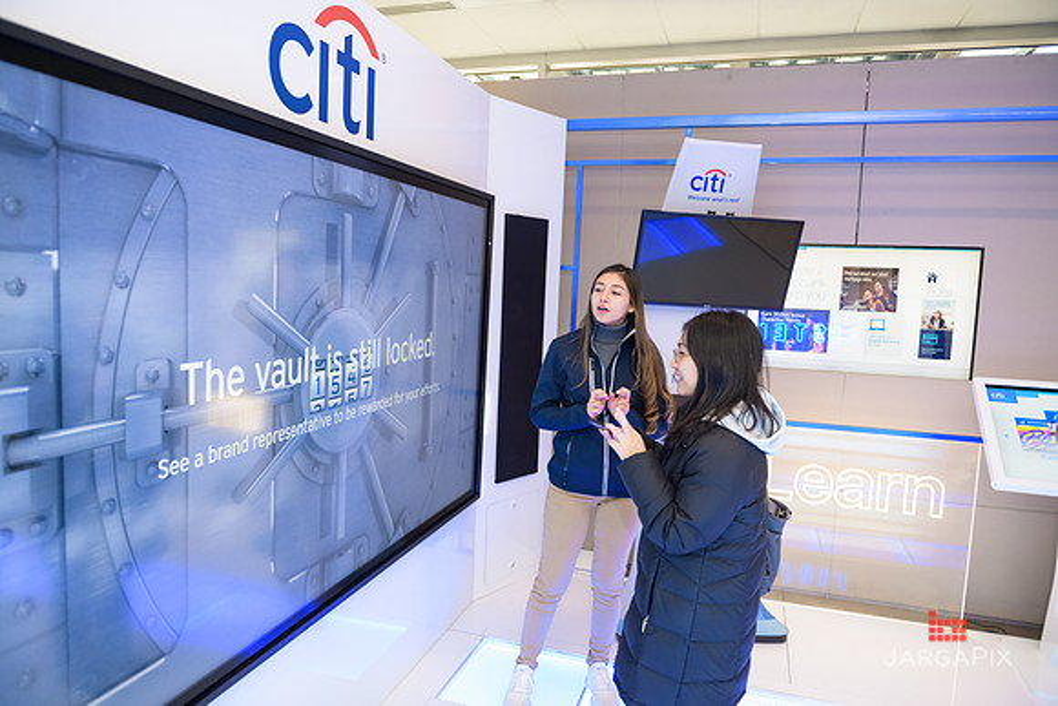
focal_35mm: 24
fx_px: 705
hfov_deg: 73.7
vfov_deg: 53.2
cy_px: 353
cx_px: 529
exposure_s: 1/125
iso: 1000
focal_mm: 24
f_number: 3.2
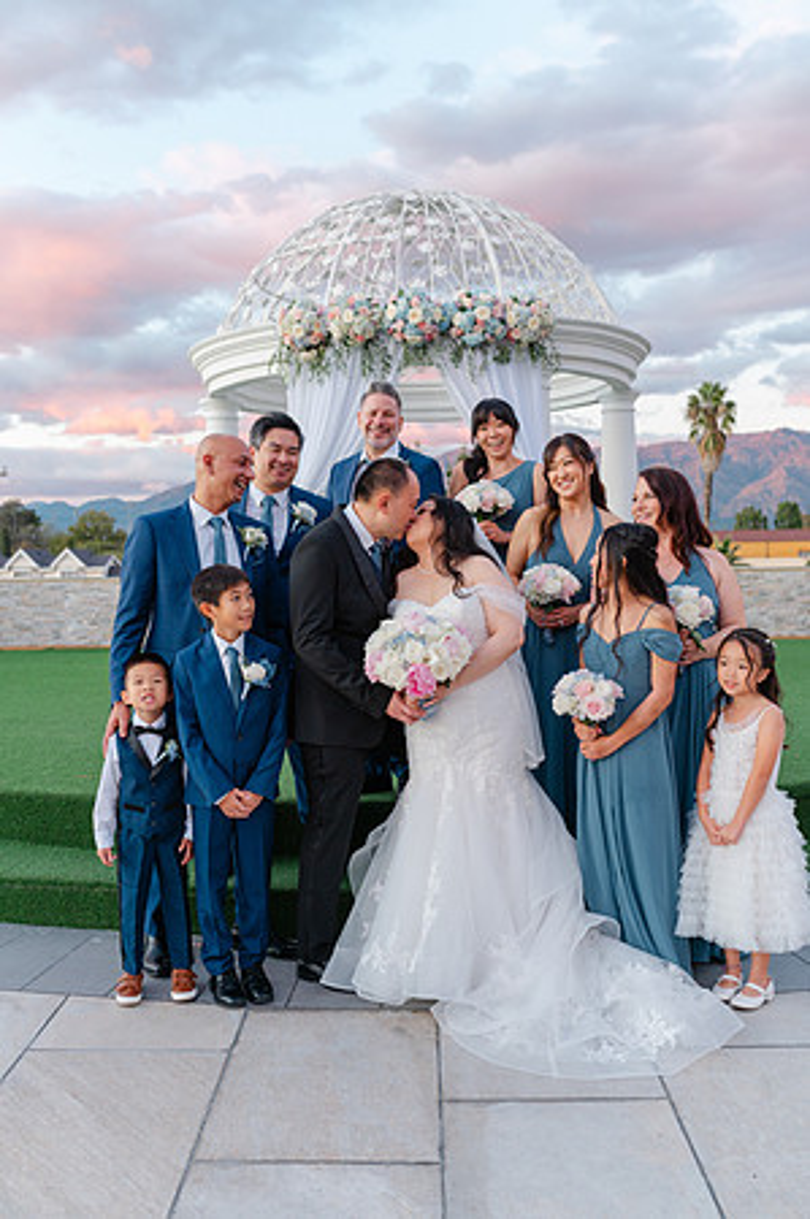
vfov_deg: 54.5
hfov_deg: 37.8
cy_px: 610
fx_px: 1184
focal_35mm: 35
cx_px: 405
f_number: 4
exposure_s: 1/125
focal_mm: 35
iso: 250
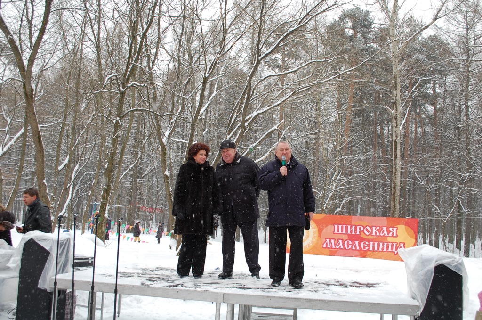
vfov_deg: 39.8
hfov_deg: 57.3
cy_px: 160
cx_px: 241
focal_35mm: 33
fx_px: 441
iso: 200
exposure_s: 1/200
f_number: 7.1
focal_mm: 22
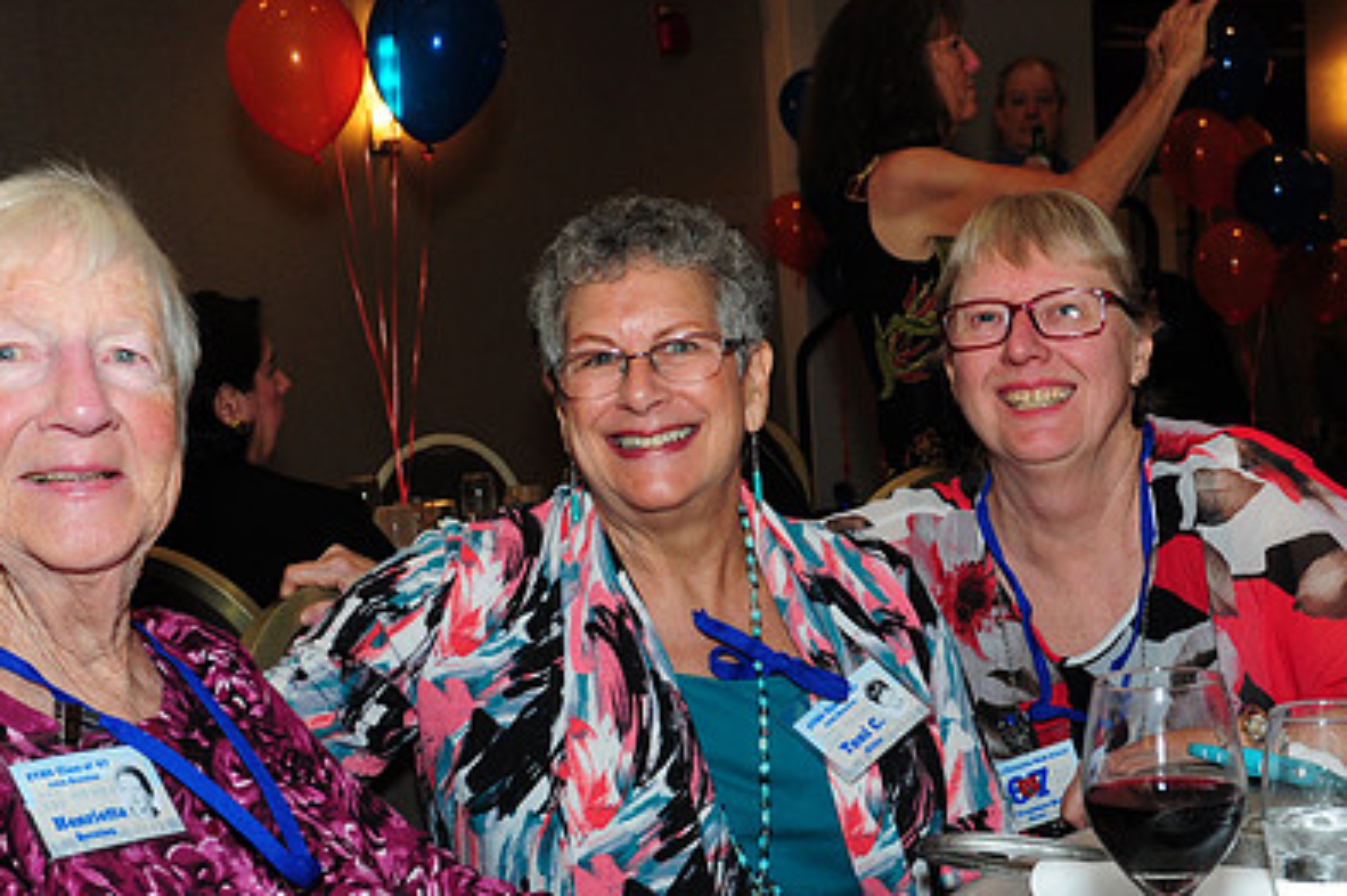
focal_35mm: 53
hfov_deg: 37.4
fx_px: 1981
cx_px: 561
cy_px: 552
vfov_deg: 25.4
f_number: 5
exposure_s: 1/60
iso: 500
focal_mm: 24
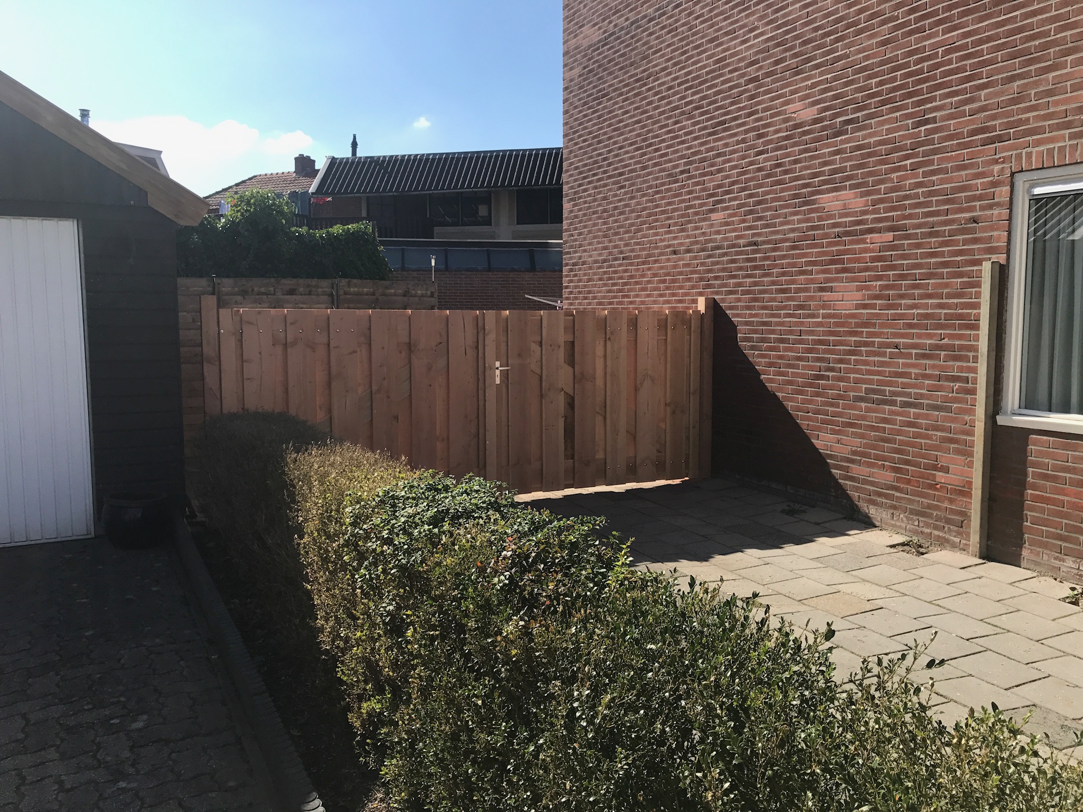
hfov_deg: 63.4
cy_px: 406
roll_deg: +0.5
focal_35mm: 28
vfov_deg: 49.7
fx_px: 876
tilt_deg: -5.6
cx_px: 542
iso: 20
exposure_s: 1/1808
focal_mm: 3.99
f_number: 1.8
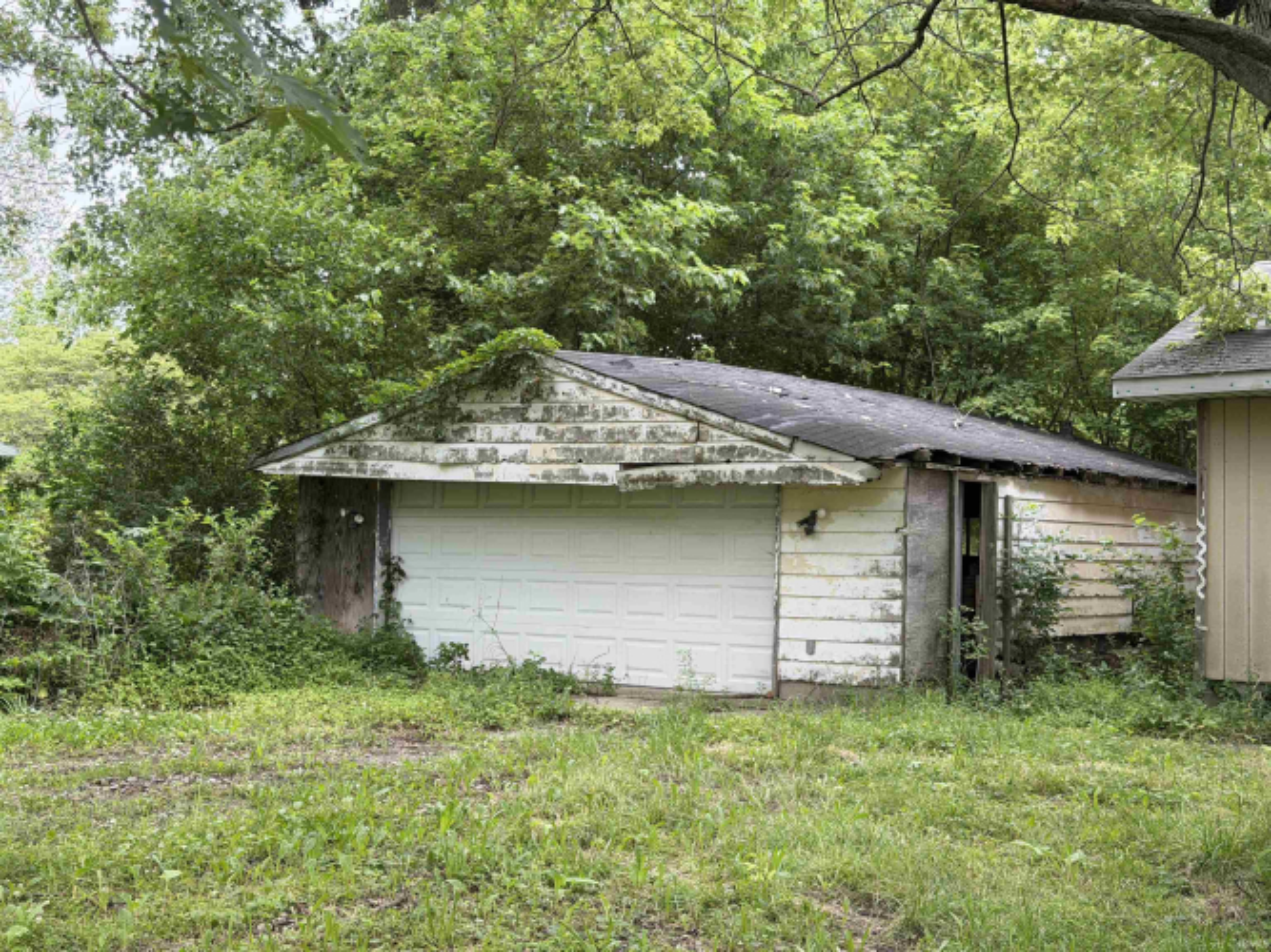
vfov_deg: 30.3
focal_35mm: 48
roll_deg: -1.8
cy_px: 476
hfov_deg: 39.7
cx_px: 636
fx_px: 1762
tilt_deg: +2.3
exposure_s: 1/279
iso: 80
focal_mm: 6.76
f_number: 1.78
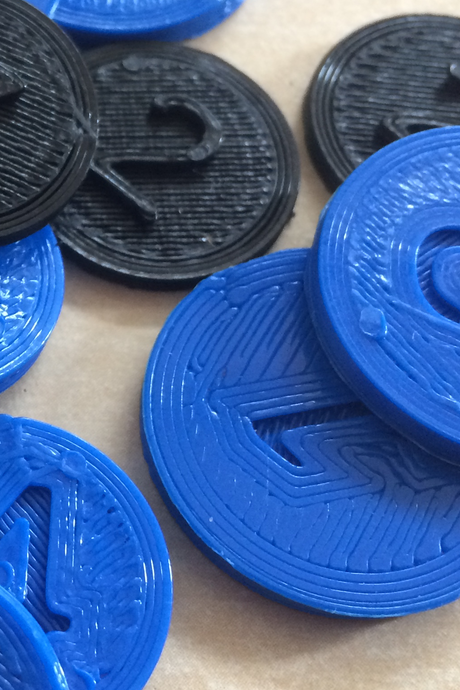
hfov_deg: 19.7
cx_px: -126
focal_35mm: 64
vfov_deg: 31.4
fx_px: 1226
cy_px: 296
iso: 200
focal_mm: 4.15
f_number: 2.2
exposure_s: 1/33
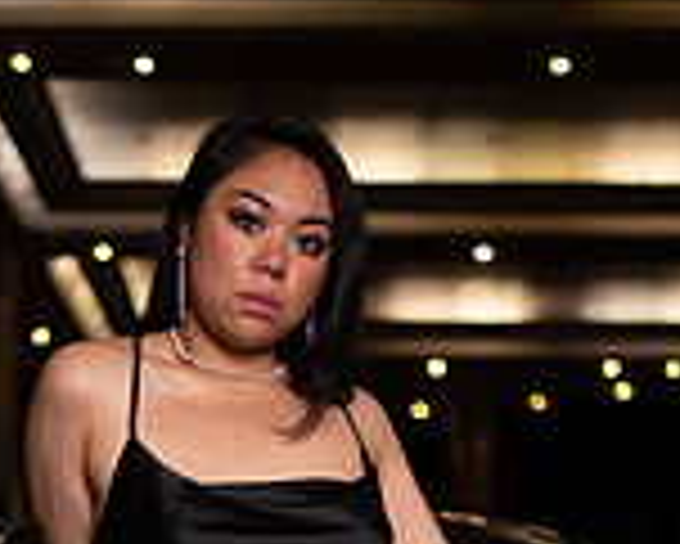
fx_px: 1974
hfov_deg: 19.5
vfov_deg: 14.7
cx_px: 297
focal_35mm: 98
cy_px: 805
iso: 500
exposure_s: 1/640
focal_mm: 35
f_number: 1.4
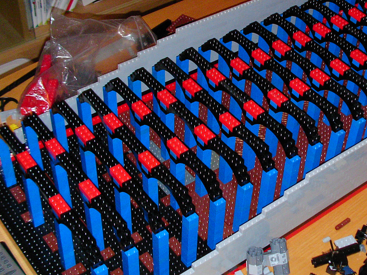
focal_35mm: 60
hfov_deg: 31.5
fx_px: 636
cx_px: 286
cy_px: 101
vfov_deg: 24.3
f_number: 3.5
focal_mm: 5.8
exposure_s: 1/30
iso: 200
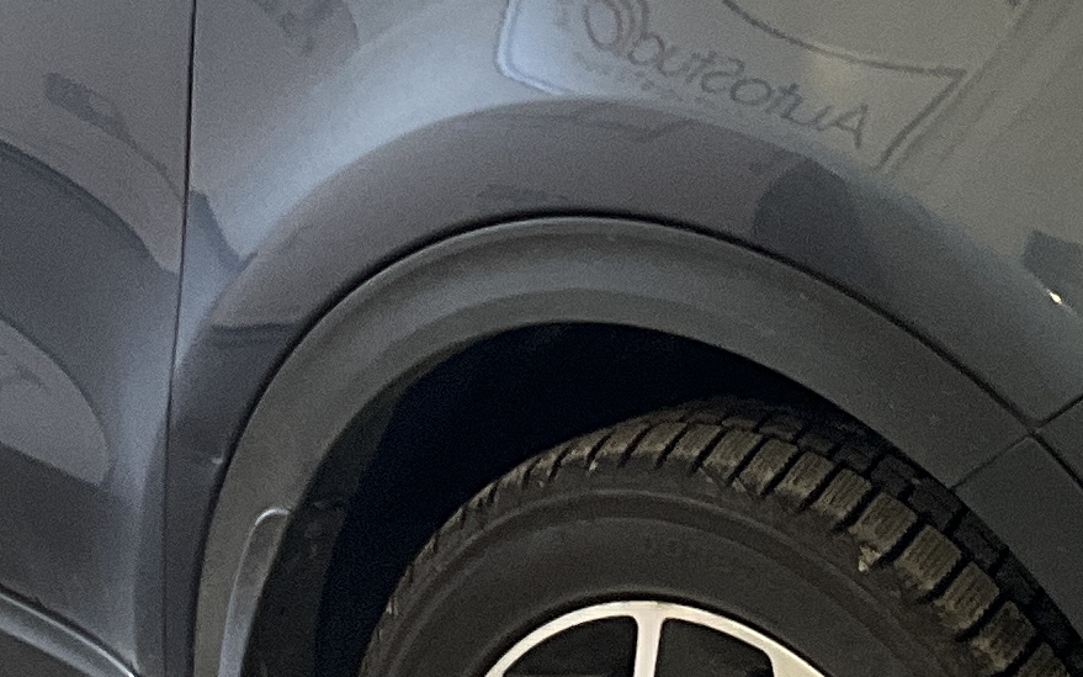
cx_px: 652
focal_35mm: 141
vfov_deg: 9.2
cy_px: 48
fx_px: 4161
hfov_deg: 14.8
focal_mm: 3
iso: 64
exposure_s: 1/60
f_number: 1.8
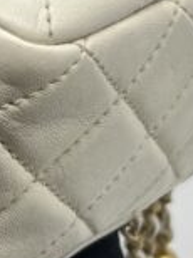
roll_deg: +0.2
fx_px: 1290
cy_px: 8
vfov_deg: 11.3
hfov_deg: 8.5
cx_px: -44
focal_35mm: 173
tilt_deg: -23.9
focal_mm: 5.7
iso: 40
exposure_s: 1/183
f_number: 1.5
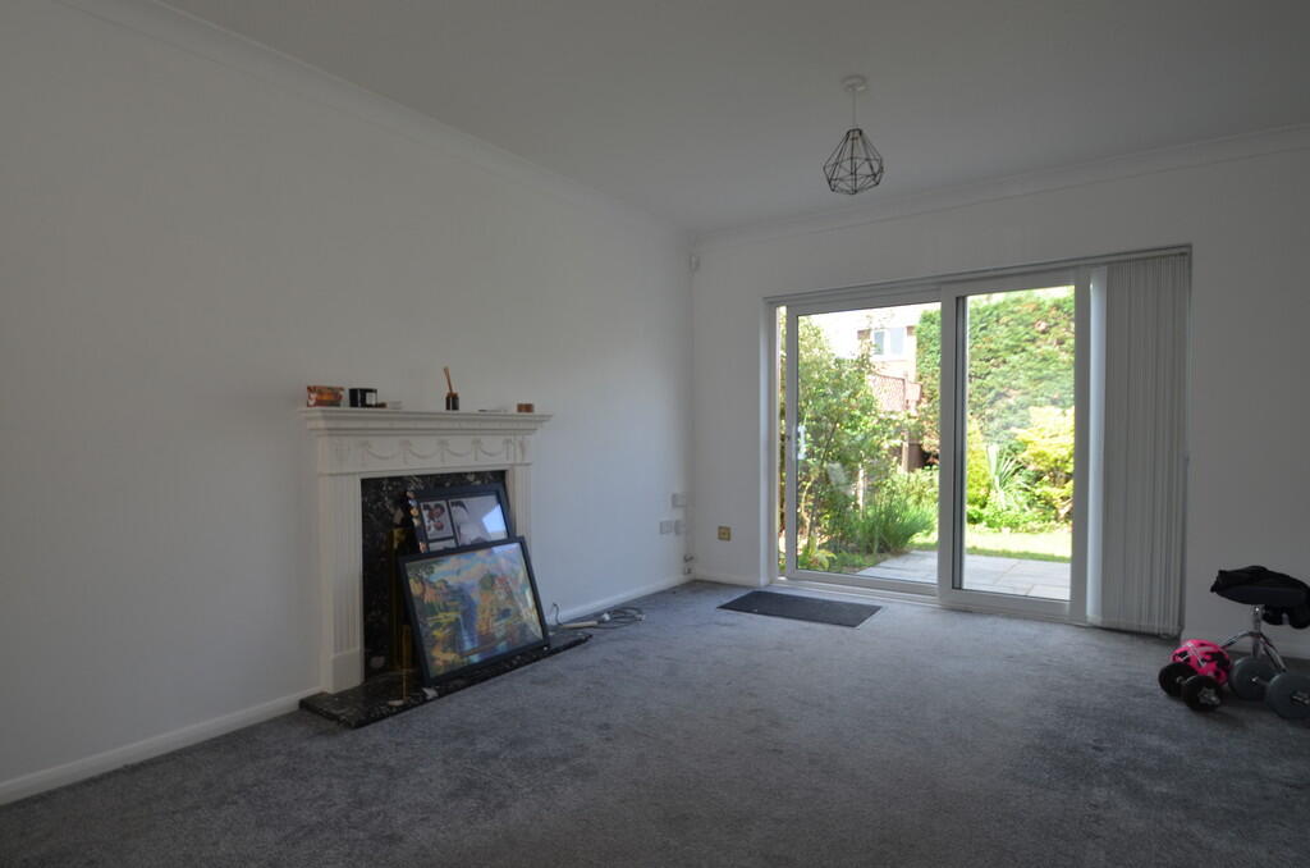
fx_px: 654
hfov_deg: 90.1
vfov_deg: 67.1
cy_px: 434
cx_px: 655
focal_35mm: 18
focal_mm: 12
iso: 250
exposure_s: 1/125
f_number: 5.6
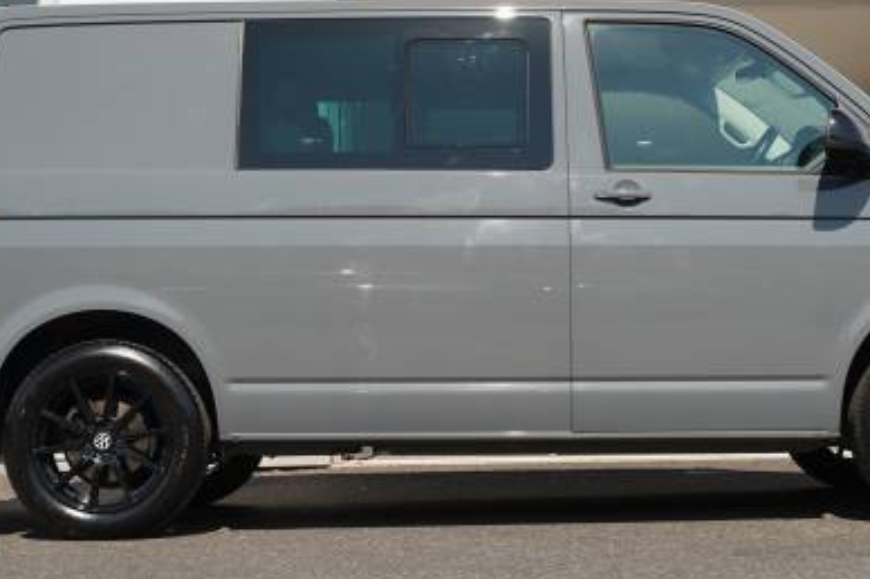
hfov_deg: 28.1
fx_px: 1738
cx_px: 475
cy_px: 245
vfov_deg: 18.9
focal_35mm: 72
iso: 100
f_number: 4.5
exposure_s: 1/320
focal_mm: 43.6
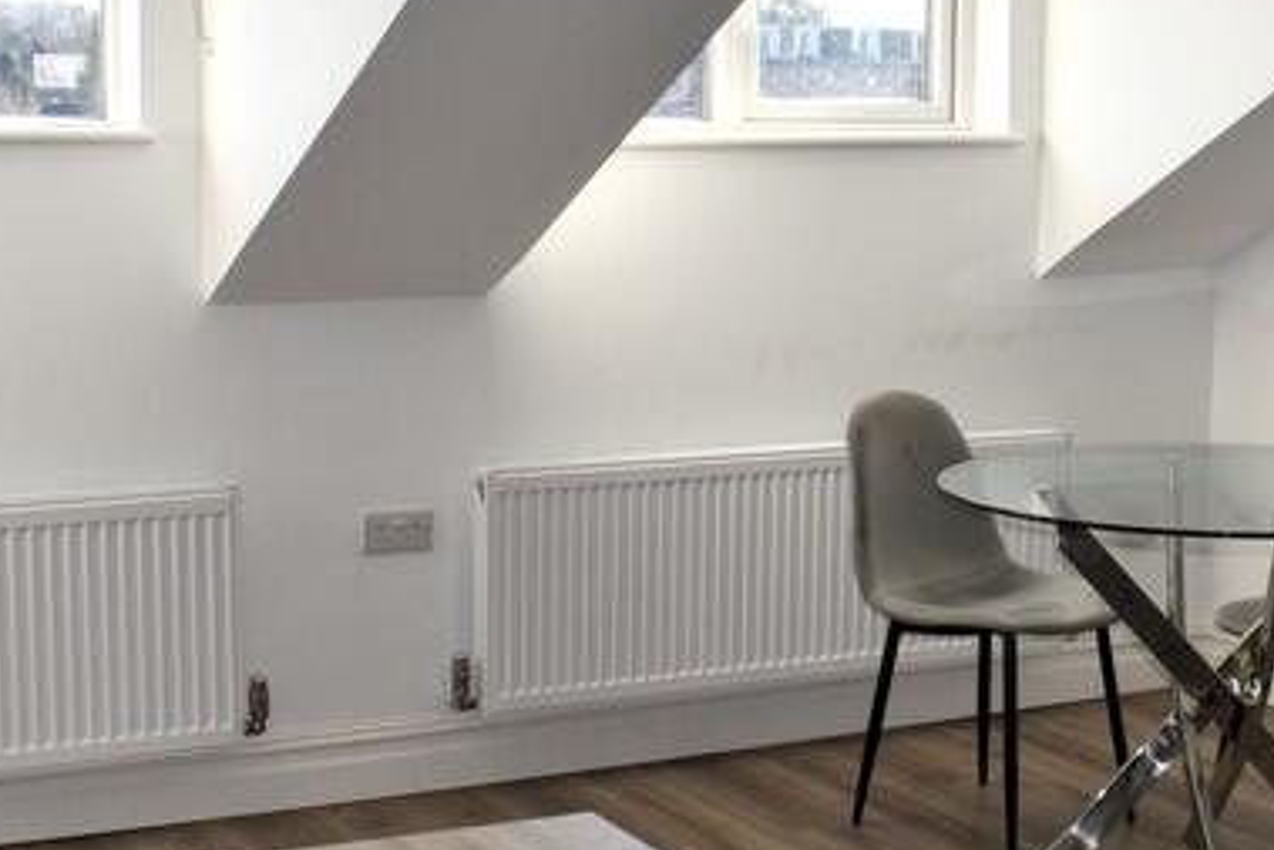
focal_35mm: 73
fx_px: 2584
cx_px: 971
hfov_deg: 27.3
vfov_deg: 18.7
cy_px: 405
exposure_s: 1/125
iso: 100
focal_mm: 18
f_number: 5.6
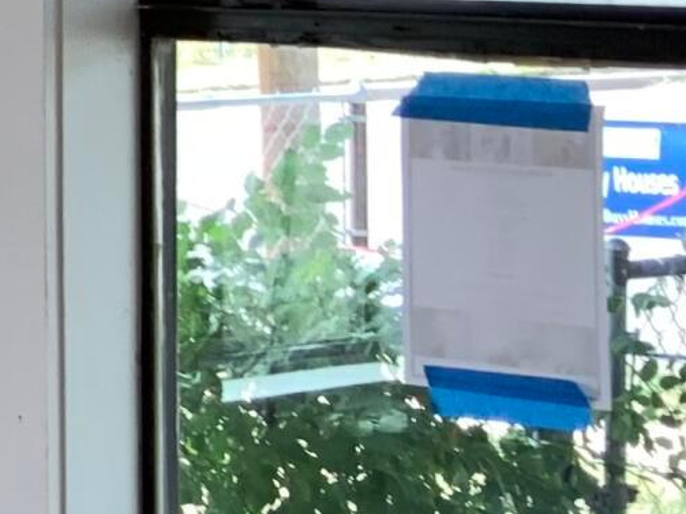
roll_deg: -0.5
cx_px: -1122
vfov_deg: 8.5
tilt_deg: +0.0
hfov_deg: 9.7
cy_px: -79
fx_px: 3428
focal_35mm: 173
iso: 16
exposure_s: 1/122
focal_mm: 3
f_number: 1.8
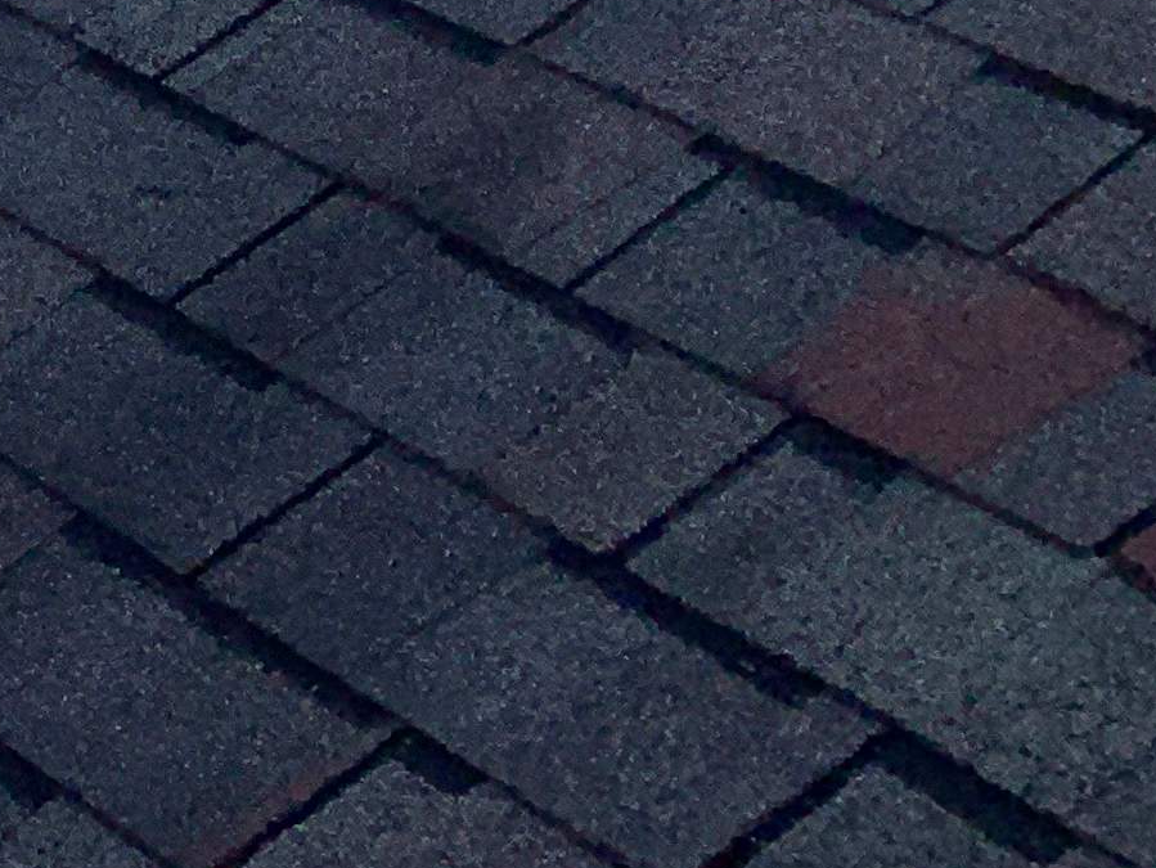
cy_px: -935
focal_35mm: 130
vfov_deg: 10.4
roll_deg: -2.6
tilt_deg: -4.0
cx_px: -1337
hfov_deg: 12.7
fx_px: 4343
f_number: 1.8
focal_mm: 3
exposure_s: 1/1730
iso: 16
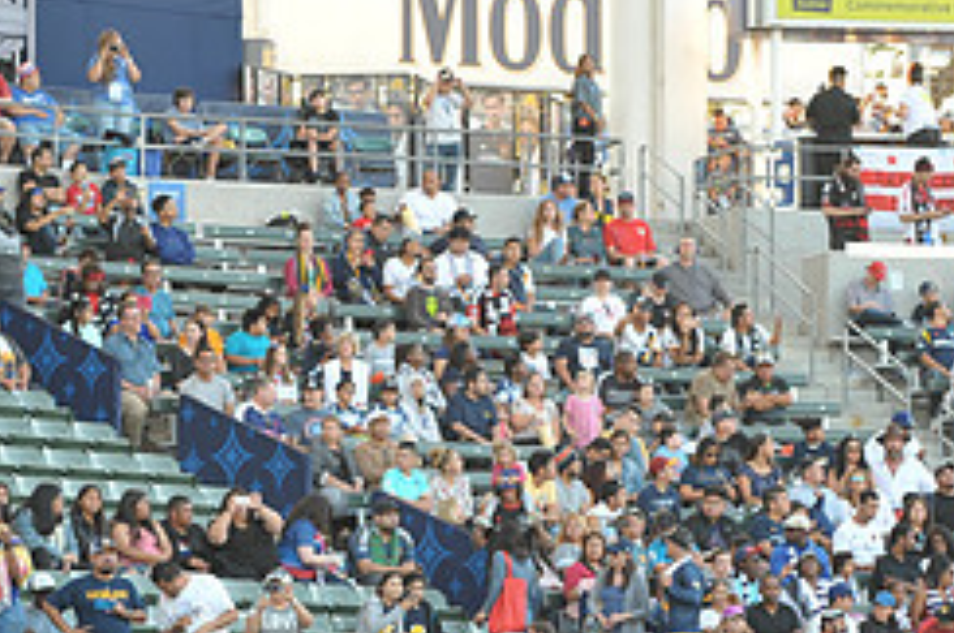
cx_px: 430
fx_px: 6616
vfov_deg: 5.5
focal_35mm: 250
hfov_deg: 8.2
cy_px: 742
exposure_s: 1/100
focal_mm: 105
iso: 400
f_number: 5
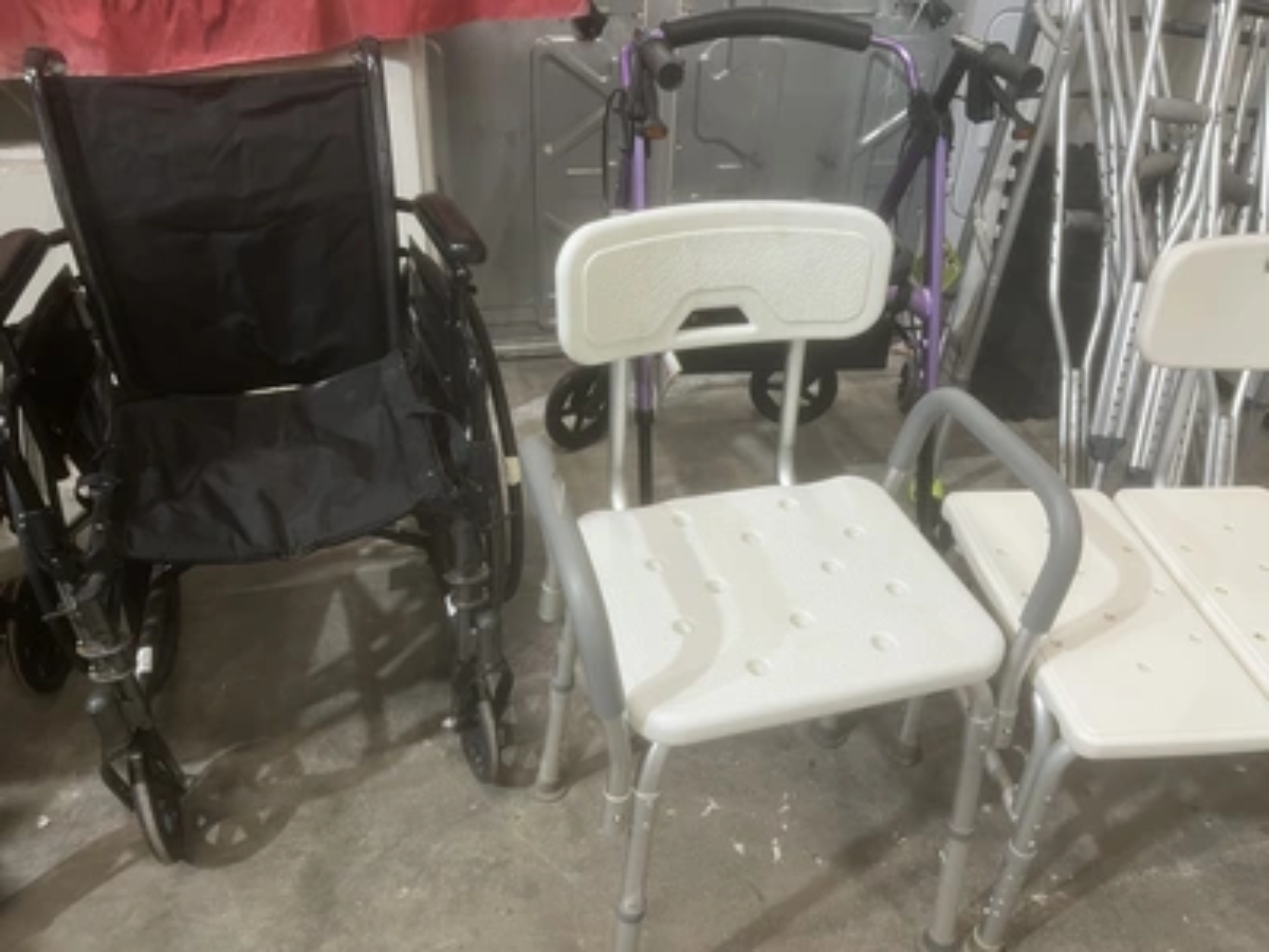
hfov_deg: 67.3
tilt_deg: -34.1
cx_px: 634
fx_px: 953
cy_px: 476
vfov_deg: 53.1
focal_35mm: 26
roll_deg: -1.1
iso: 125
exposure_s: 1/60
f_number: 1.6
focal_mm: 5.1
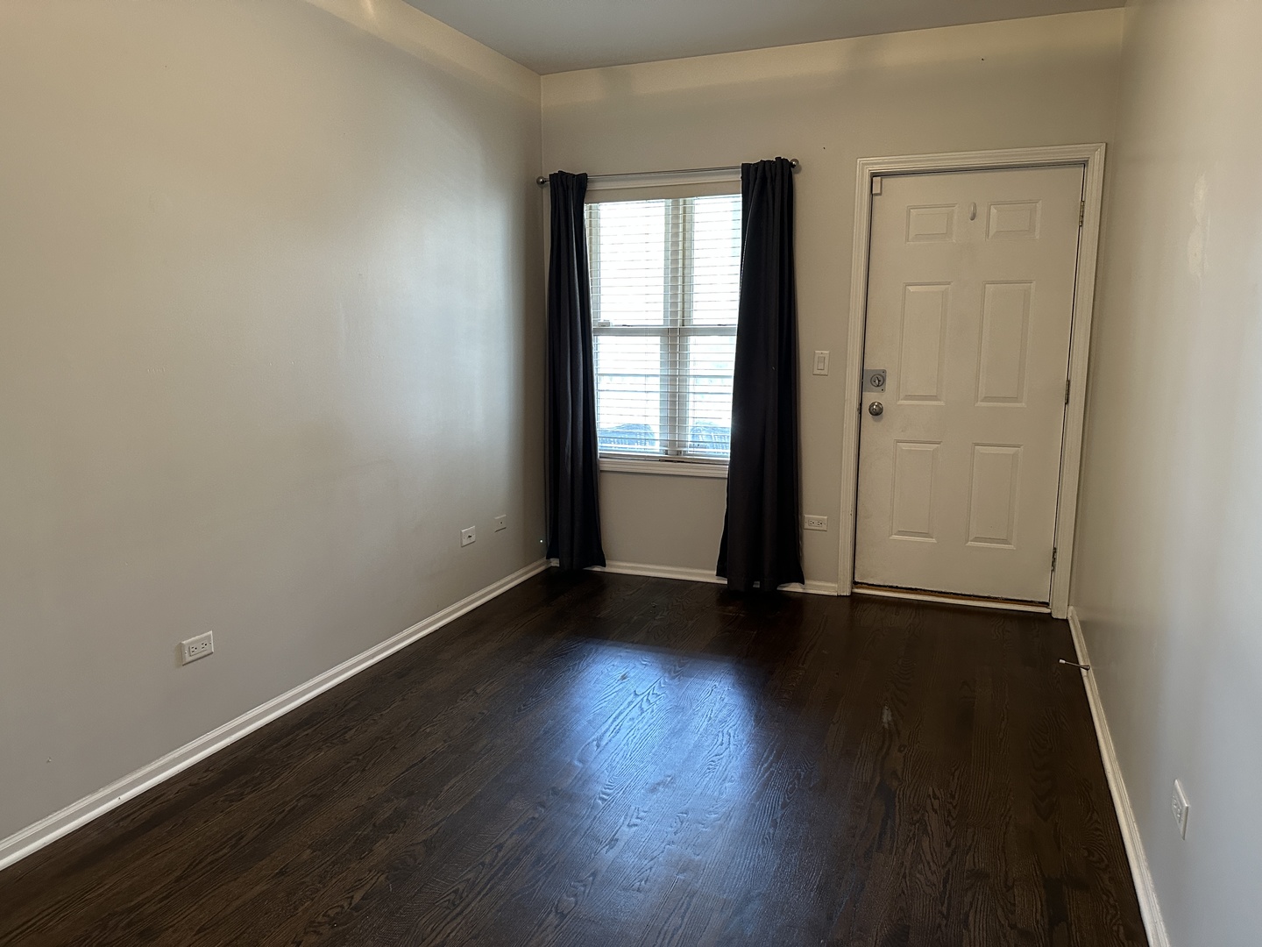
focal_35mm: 24
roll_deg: +0.0
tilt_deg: -10.9
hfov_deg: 71.6
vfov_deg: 56.8
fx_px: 875
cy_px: 474
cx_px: 631
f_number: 1.78
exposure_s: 1/60
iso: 500
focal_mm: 6.86
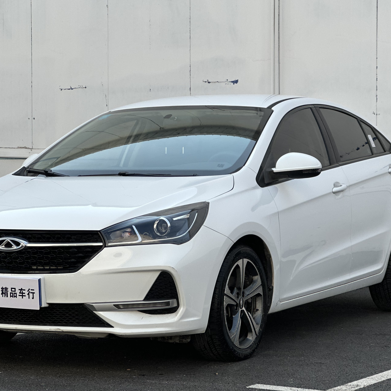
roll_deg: +0.6
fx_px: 1367
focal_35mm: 107
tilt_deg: -0.7
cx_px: 182
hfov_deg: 16.3
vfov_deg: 16.3
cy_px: 191
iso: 32
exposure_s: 1/544
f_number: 2.8
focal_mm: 9
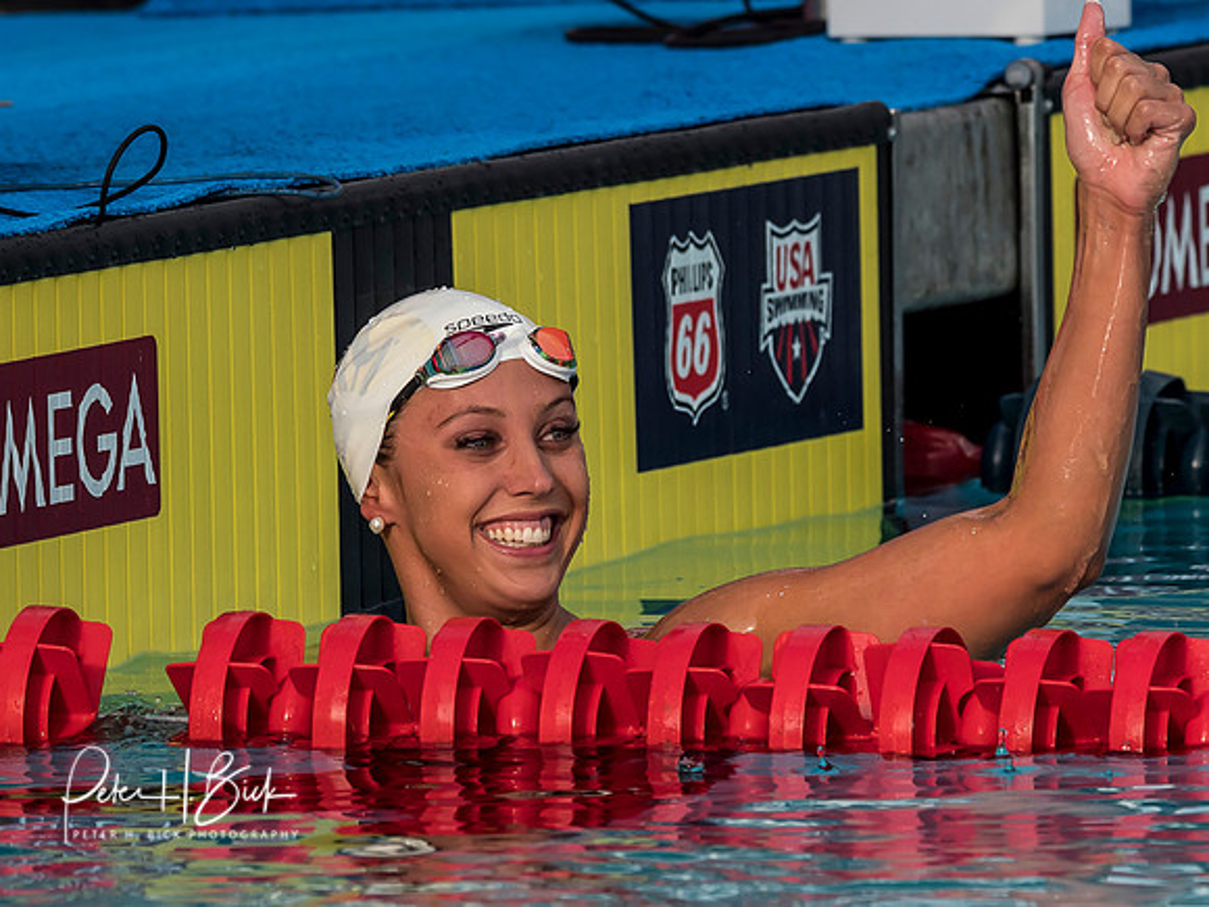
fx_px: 26775
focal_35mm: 767
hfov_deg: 2.6
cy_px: 507
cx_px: 483
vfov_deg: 1.9
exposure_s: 1/1000
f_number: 5
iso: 320
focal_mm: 200
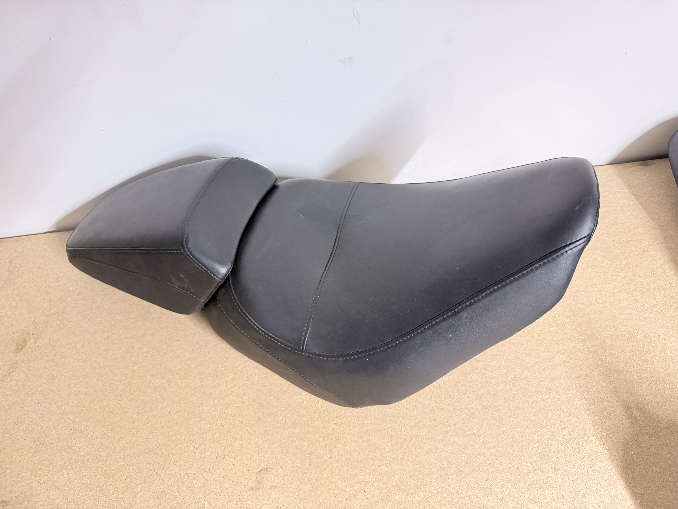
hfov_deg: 71.6
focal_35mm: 24
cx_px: 339
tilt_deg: -50.8
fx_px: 470
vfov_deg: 56.8
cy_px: 254
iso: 640
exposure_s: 1/50
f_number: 1.78
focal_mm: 6.76
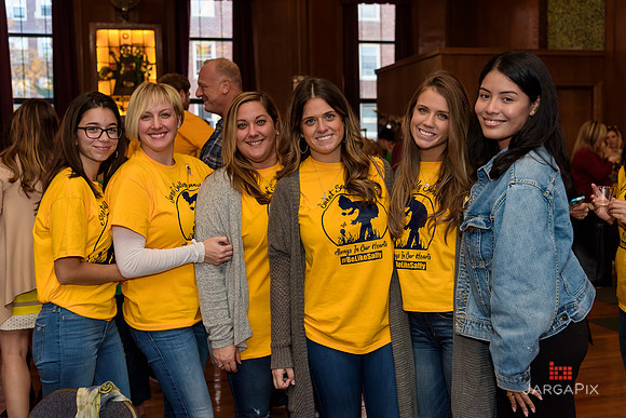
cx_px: 313
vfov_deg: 30.5
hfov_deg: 44.5
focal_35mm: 44
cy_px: 209
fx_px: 765
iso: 500
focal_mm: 44
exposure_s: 1/250
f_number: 4
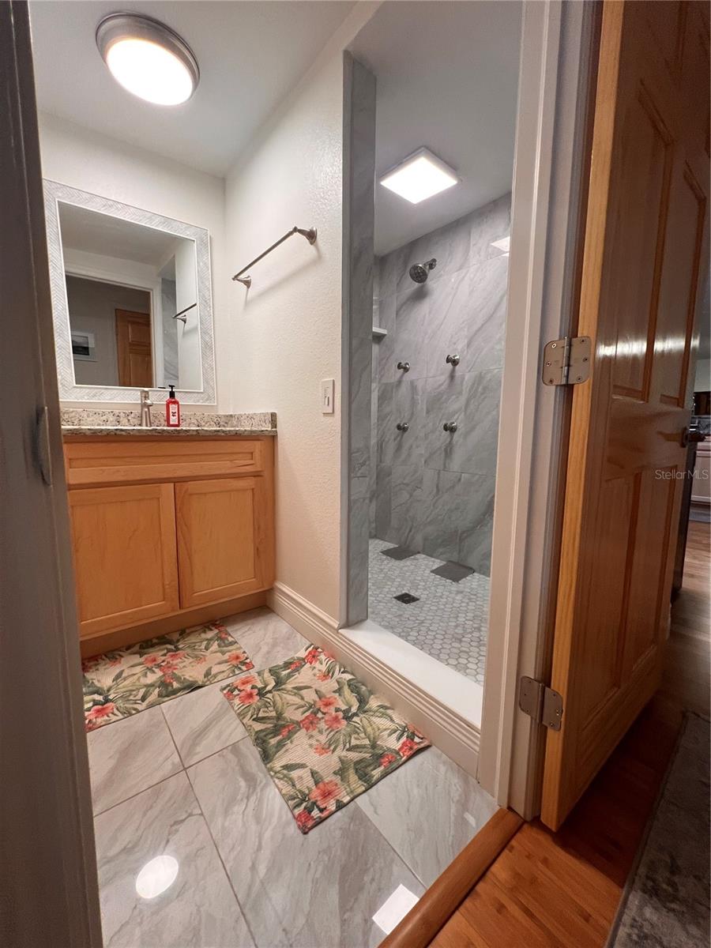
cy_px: 474
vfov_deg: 106.2
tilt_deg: -6.5
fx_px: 356
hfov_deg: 89.9
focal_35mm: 13
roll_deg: -1.4
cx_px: 356
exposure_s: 1/120
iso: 160
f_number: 1.8
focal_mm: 1.57
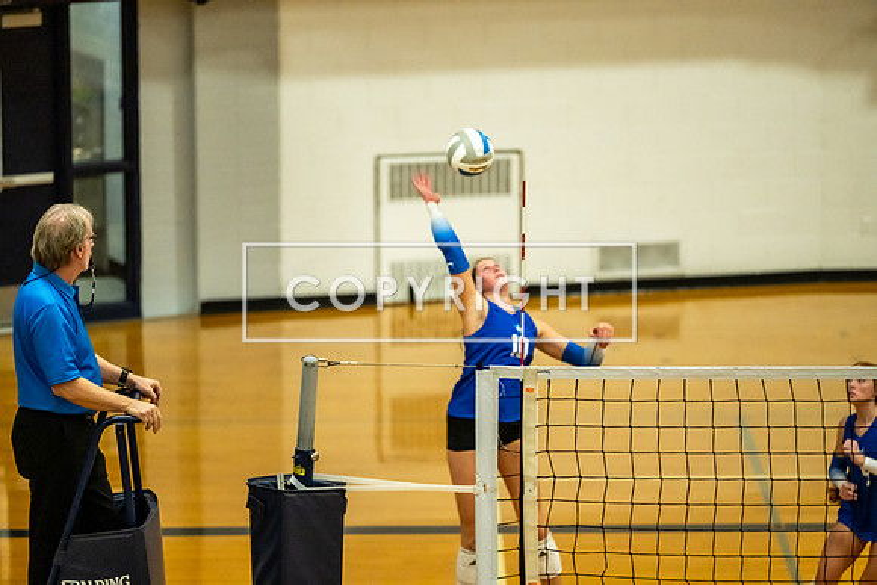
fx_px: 4873
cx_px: 438
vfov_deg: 6.9
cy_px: 292
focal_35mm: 200
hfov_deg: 10.3
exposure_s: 1/1250
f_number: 2.8
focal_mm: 200
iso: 5600
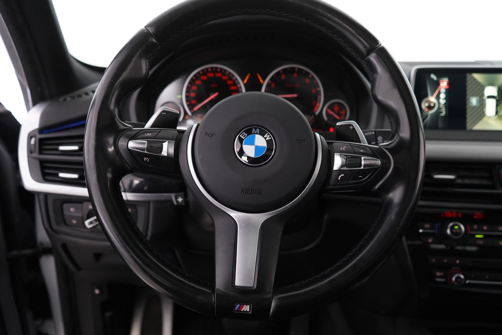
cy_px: 162
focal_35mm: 31
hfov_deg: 60.3
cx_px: 253
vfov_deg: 42.3
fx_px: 432
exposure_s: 1/40
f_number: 3.5
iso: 3200
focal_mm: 29
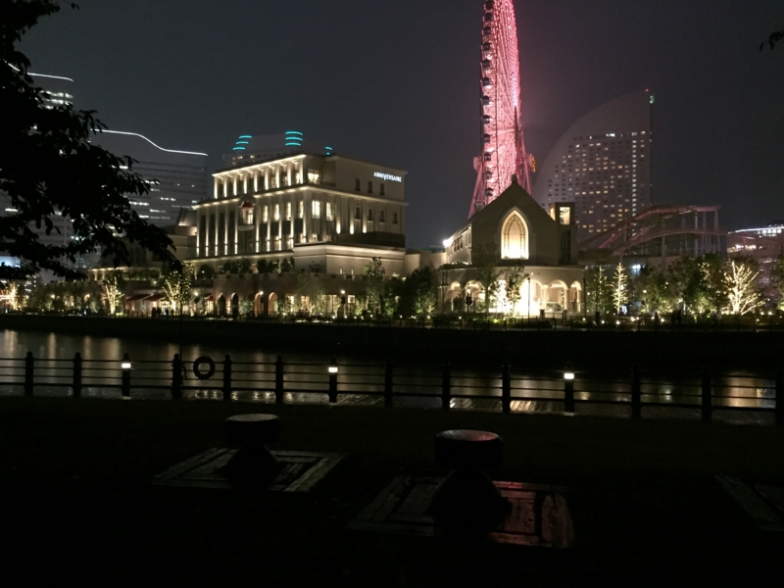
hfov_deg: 61.7
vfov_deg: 48.2
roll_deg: +0.7
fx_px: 657
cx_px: 392
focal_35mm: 29
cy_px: 294
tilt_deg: +1.3
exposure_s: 1/15
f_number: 2.2
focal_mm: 4.15
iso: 400
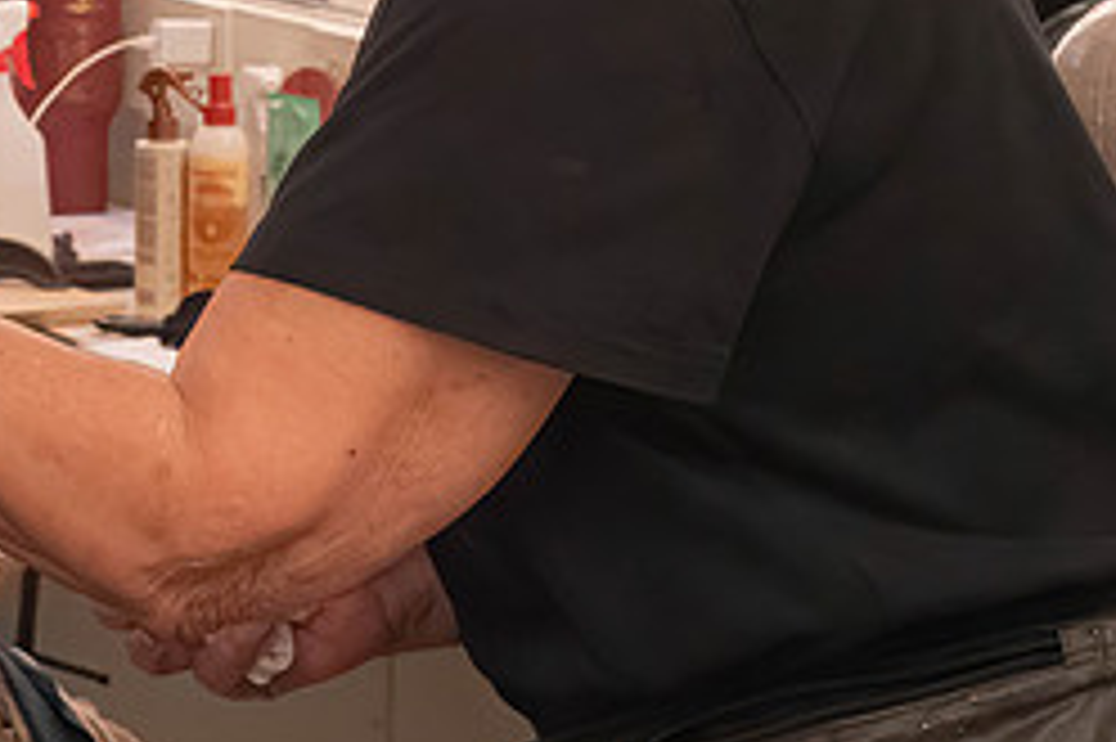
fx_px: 5080
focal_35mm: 164
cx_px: -130
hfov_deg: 12.3
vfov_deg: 8.3
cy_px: -11
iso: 16000
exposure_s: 1/500
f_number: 11
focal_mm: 70
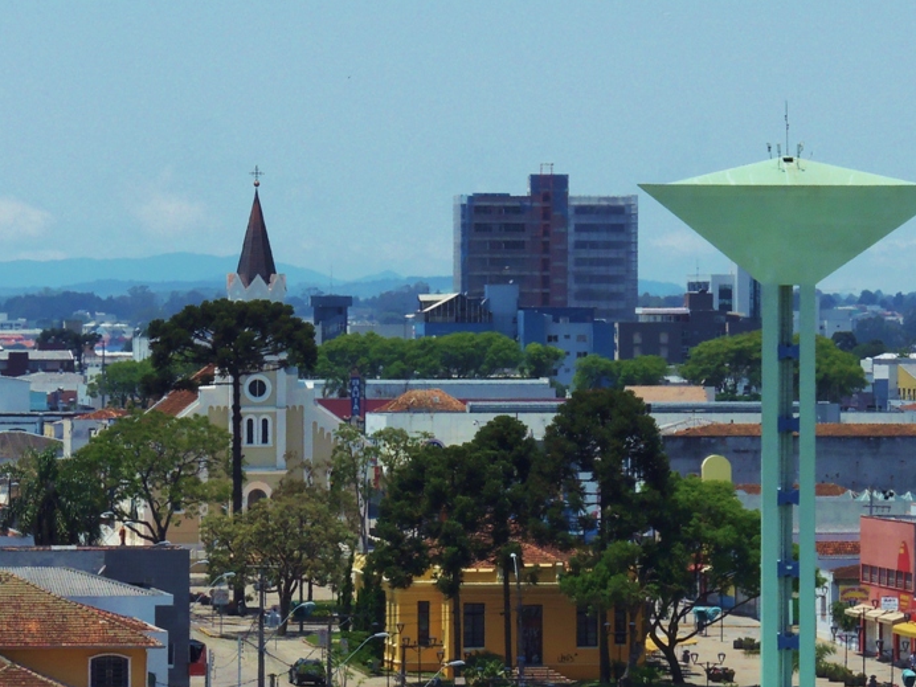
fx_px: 7833
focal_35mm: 296
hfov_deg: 6.7
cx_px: 567
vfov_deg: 5.0
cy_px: 278
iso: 200
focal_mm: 35.6
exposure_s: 1/1600
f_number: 6.5
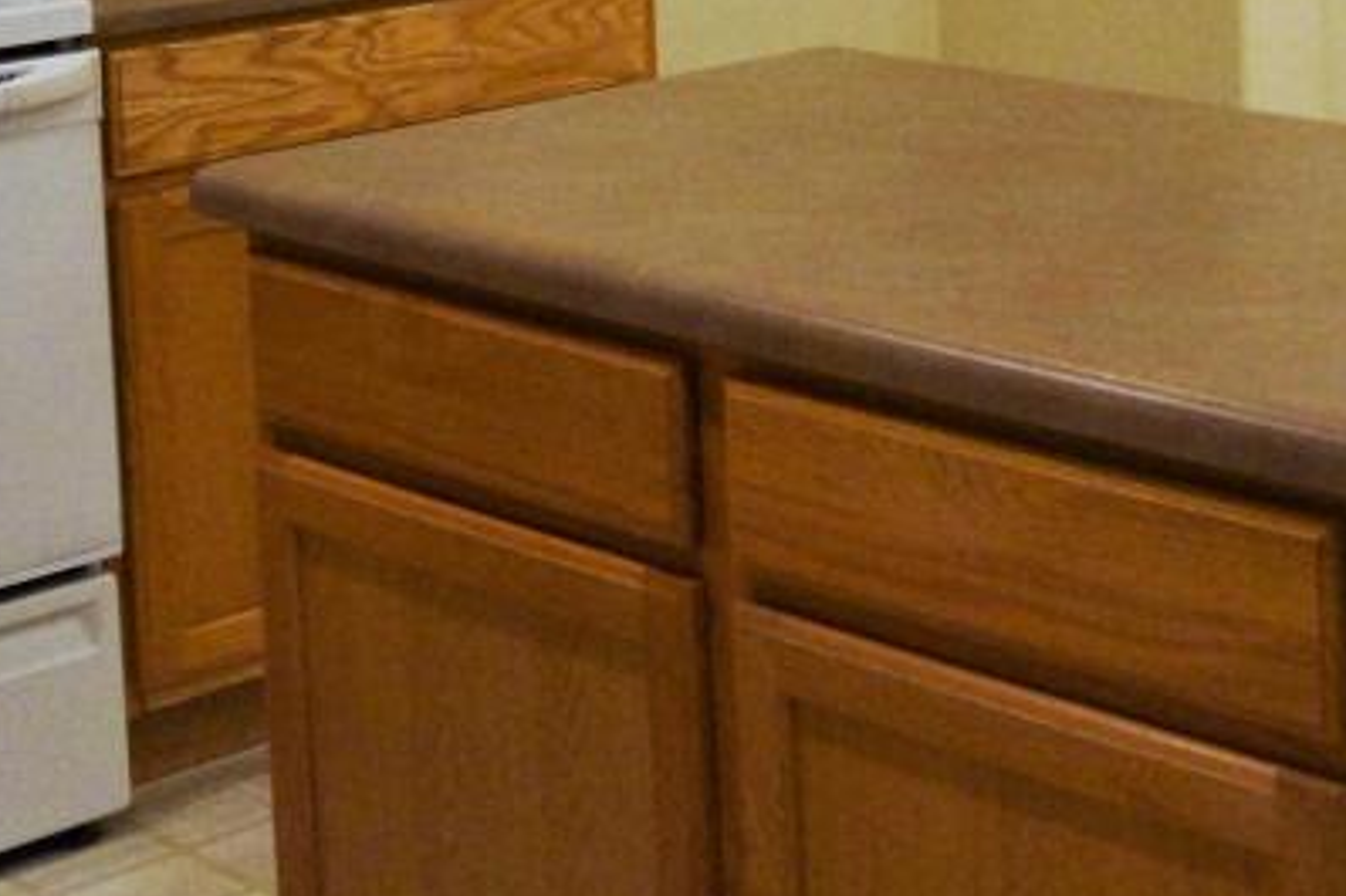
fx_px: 3251
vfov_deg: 14.8
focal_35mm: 87
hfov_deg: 22.0
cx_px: 1520
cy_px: -385
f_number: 4
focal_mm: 20
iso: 2000
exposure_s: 1/160
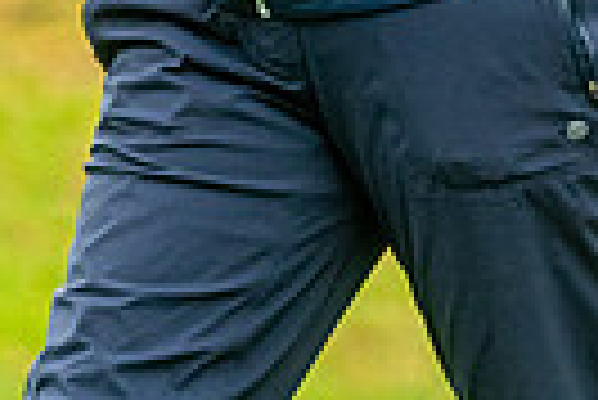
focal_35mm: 1958
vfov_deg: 0.7
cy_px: -458
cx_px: 346
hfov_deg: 1.1
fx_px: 32560
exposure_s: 1/800
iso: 800
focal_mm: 300
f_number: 4
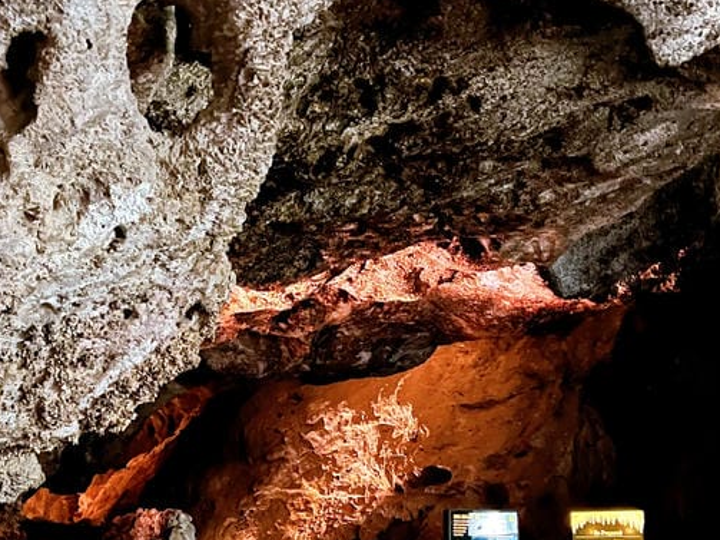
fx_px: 1289
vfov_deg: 23.4
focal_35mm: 62
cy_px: 410
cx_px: 303
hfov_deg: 31.1
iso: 1250
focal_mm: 5.7
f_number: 1.5
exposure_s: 1/5
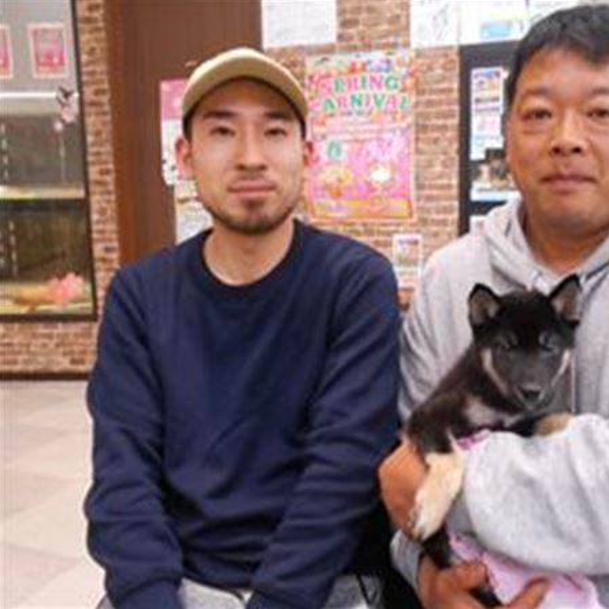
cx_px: 408
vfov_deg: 52.5
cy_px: 304
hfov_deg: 51.5
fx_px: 617
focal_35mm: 31
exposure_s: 1/30
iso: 280
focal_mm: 4.6
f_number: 3.2
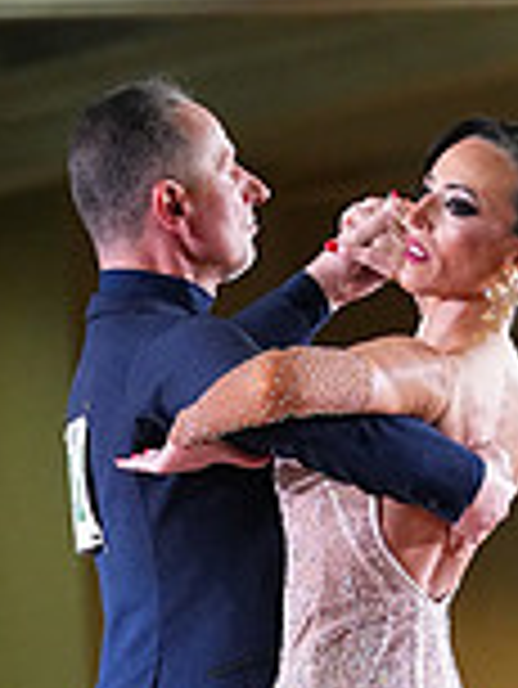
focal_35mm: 728
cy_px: 908
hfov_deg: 2.0
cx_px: 322
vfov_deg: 2.7
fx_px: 14505
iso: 6400
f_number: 5
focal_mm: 200
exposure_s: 1/400
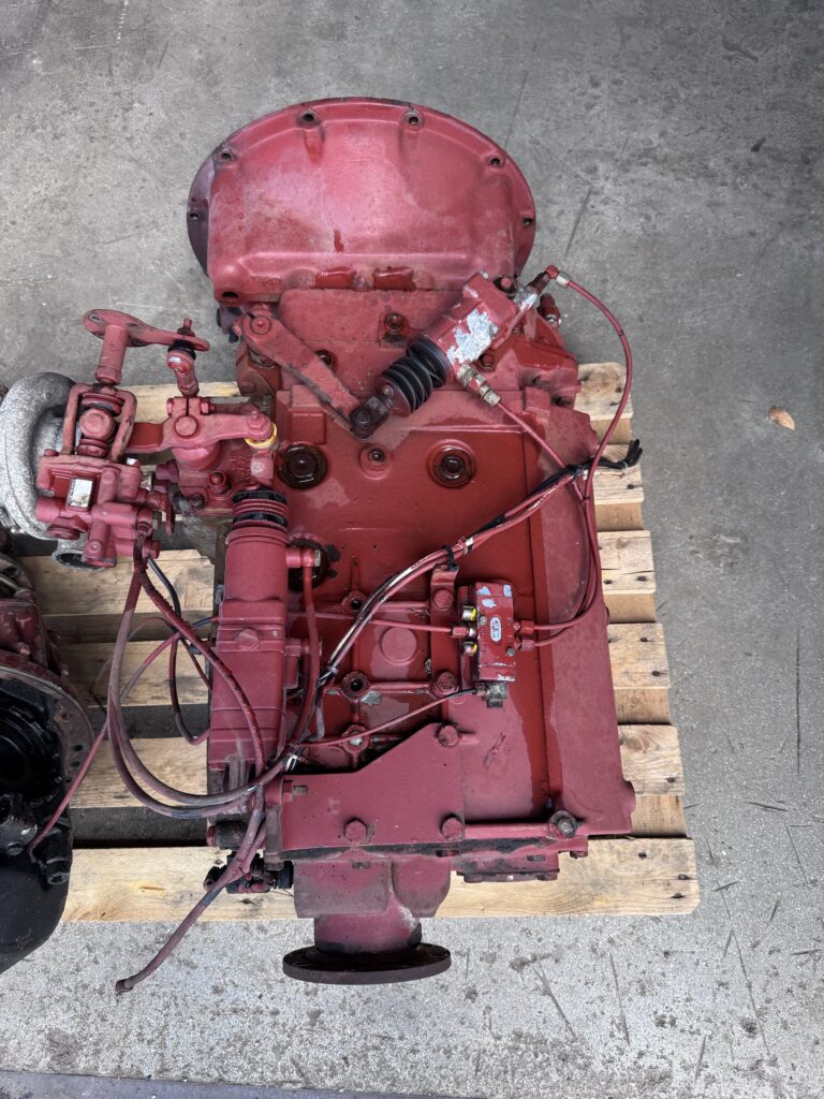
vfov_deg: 71.6
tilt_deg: -71.1
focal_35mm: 24
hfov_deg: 56.8
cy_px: 550
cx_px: 412
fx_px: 762
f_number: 1.78
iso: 80
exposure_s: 1/514
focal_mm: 6.76
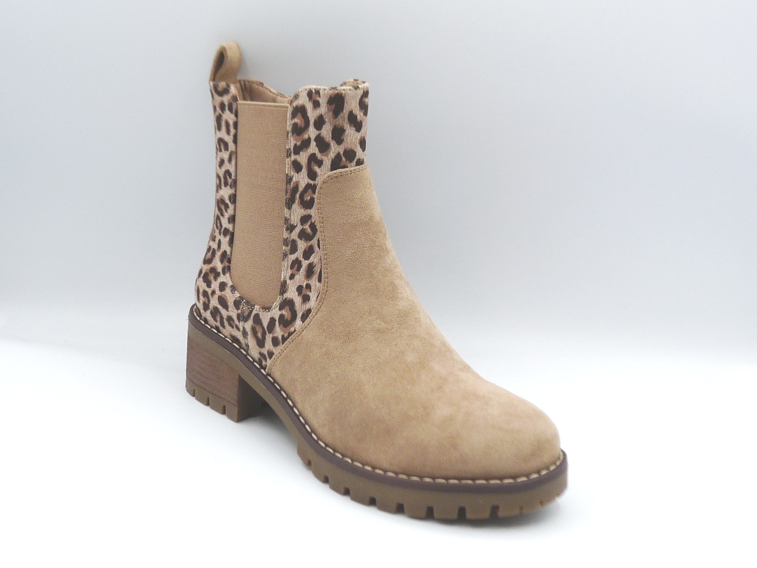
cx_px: 378
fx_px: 984
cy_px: 284
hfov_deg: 42.1
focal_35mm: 45
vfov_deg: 32.2
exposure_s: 1/200
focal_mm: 4.8
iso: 100
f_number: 4.5
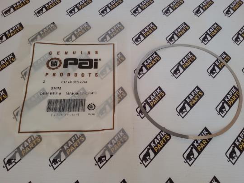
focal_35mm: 31
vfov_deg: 45.4
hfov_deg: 58.4
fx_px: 219
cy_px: 92
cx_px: 122
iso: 50
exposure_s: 1/33
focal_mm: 2.93
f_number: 2.4
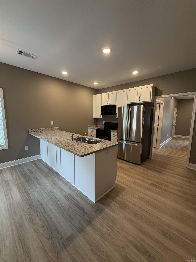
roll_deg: -1.8
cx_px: 98
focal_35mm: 14
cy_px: 131
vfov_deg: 102.1
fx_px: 106
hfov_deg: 85.7
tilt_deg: -7.8
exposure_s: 1/60
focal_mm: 2.22
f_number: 2.2
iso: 160
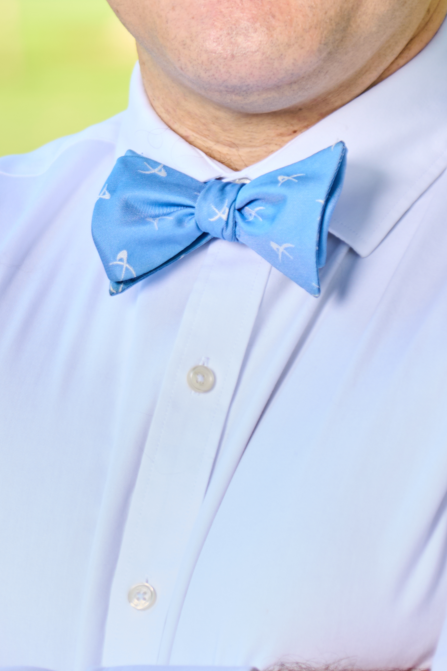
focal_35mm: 280
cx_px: 211
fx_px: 5215
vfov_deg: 7.4
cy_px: 394
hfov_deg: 4.9
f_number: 3.2
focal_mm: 70
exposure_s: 1/200
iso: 100
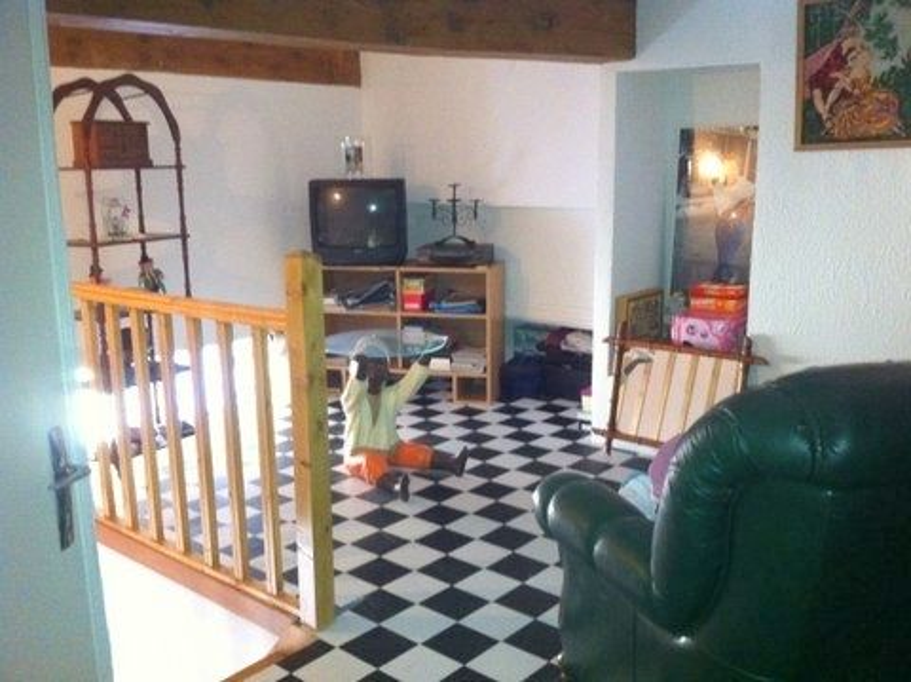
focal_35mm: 35
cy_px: 341
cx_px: 456
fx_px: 920
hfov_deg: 52.7
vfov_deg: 40.6
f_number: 2.8
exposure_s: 1/17
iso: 640
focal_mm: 3.85
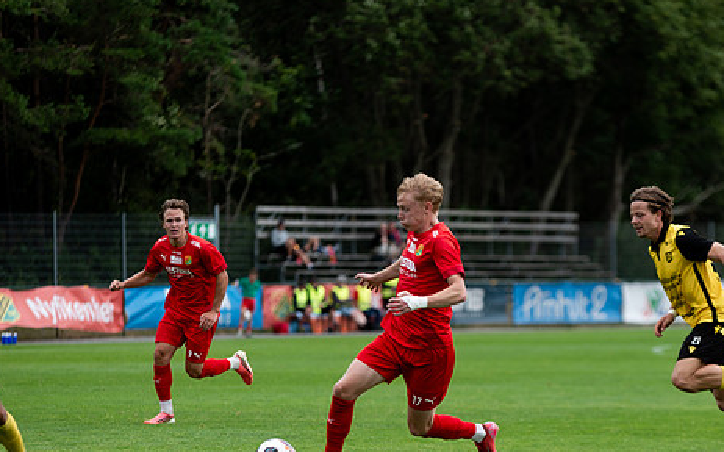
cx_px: 439
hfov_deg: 9.3
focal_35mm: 226
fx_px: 4458
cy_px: 348
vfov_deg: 5.8
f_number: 3.2
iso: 250
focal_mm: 150
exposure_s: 1/1600
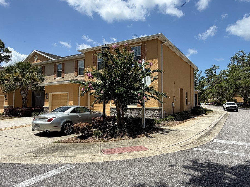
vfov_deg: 54.9
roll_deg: +0.3
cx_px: 133
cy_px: 94
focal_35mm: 25
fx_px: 181
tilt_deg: +3.8
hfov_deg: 69.3
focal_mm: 2.22
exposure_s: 1/1087
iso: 20
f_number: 2.2
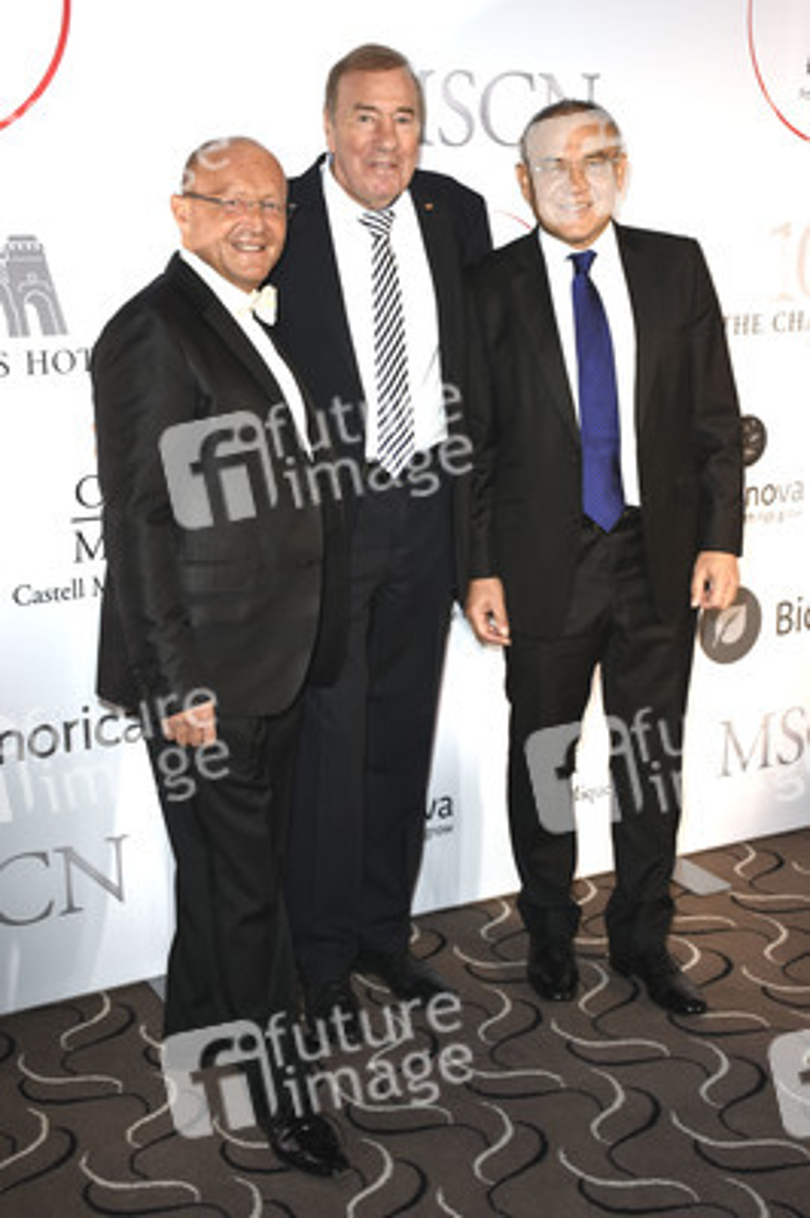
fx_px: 1623
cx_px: 405
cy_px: 609
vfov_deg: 41.1
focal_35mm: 48
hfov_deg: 28.0
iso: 640
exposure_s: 1/160
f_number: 6.3
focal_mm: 32
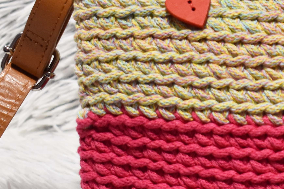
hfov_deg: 11.3
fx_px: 1402
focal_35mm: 178
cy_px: 155
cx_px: 366
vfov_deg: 7.7
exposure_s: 1/60
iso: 900
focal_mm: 35
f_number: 4.5
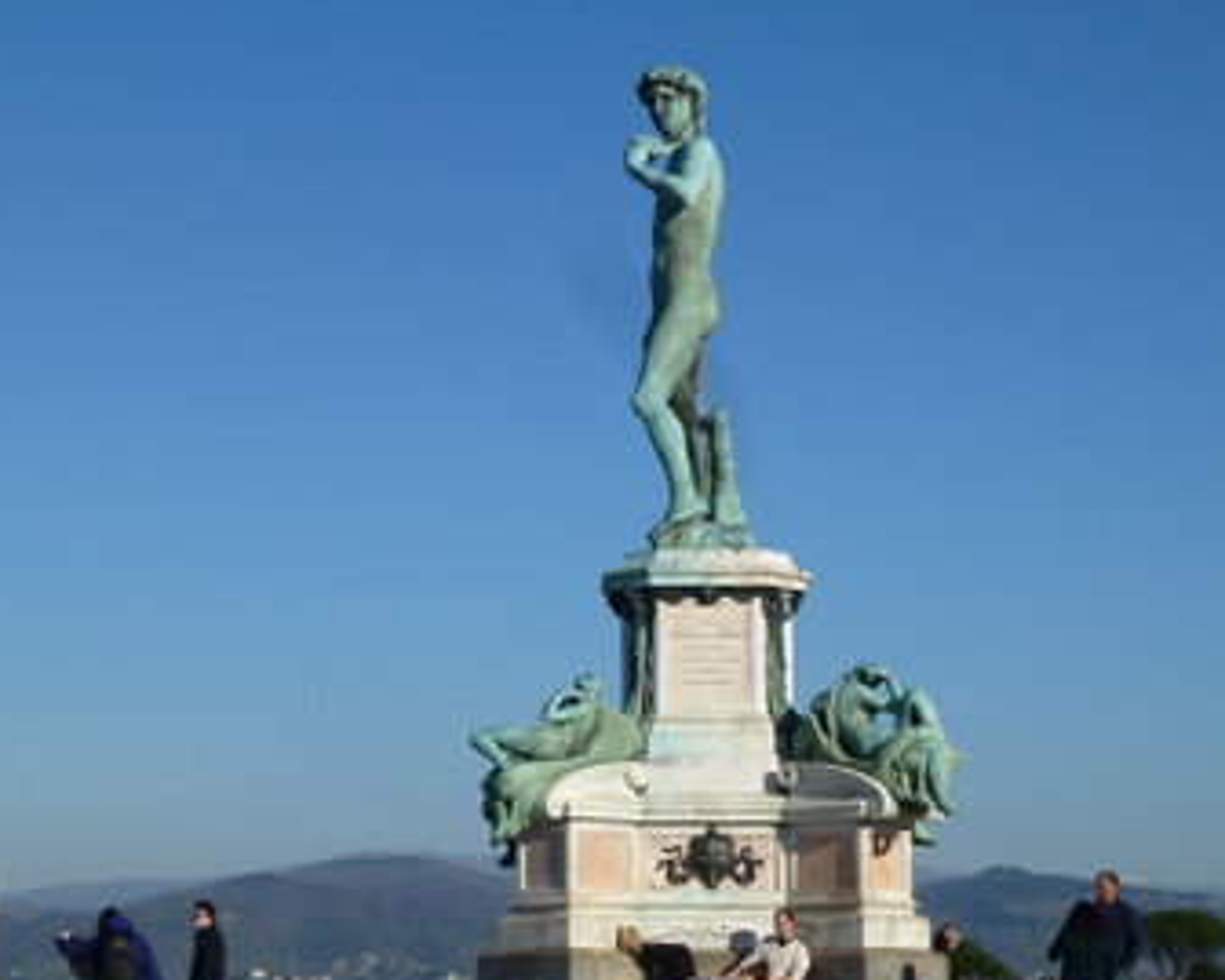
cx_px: 638
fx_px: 3010
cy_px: 608
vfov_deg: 18.5
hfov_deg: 23.0
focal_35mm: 83
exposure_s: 1/1300
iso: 100
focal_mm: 9.4
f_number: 4.3
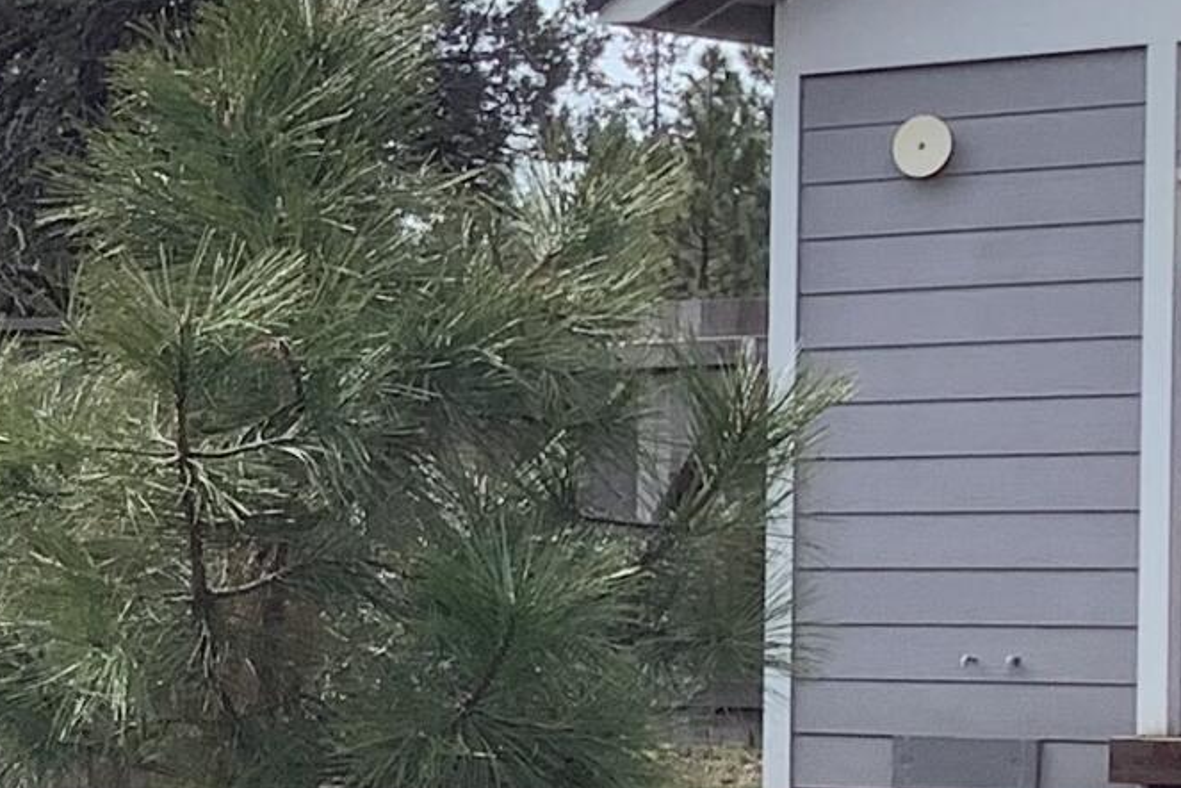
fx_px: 4789
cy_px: 701
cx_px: -973
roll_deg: +0.5
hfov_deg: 12.7
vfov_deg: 9.4
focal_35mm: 146
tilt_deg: -1.3
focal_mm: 3.3
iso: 25
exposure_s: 1/500
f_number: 2.4
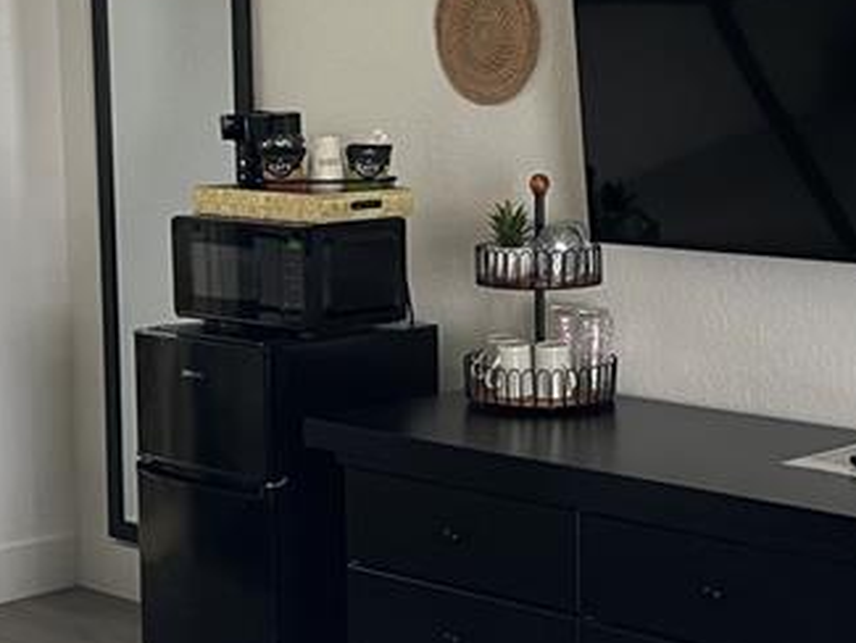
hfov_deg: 23.7
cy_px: 303
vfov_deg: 18.0
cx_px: 601
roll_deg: +1.0
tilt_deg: -7.3
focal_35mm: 82
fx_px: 2028
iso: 160
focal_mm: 5.1
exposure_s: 1/60
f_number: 1.6
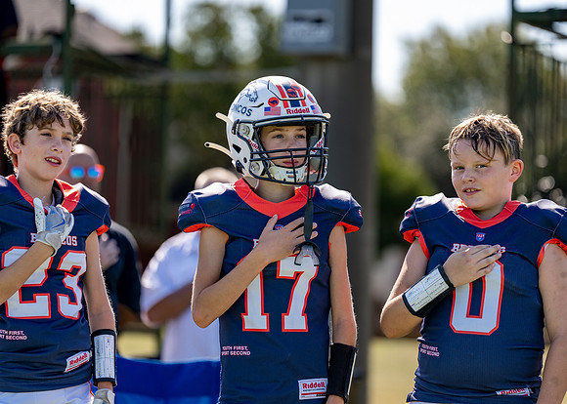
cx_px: 314
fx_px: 2980
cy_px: 196
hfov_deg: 10.9
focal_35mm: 185
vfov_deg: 7.8
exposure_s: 1/800
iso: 100
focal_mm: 170
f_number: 2.8
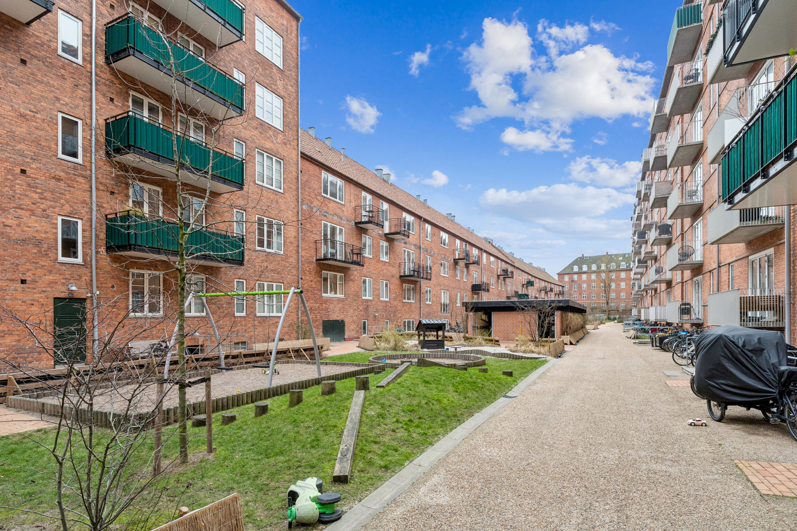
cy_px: 266
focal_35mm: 18
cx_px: 398
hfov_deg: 89.5
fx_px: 402
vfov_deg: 66.9
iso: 400
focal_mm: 12.1
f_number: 7.1
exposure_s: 1/40
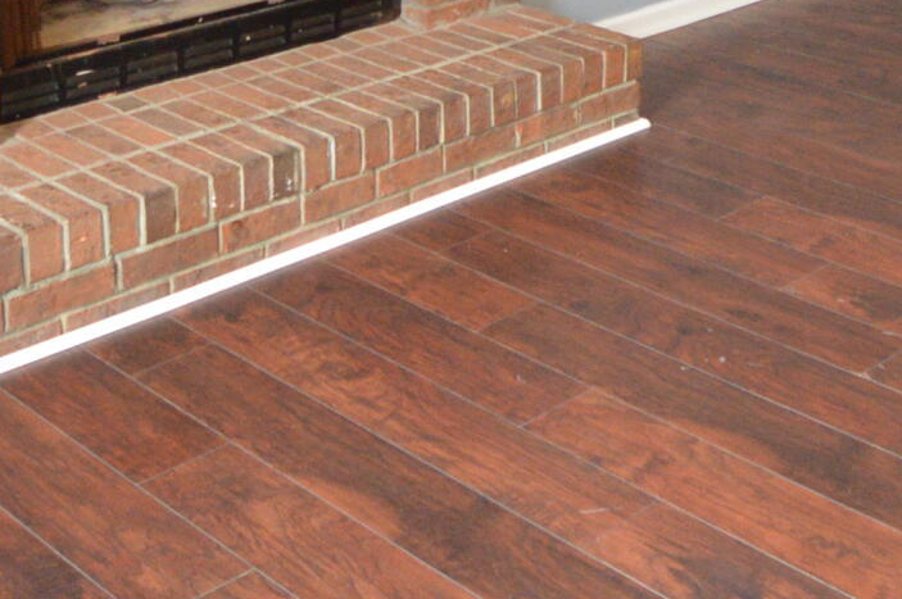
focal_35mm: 64
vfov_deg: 18.3
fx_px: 1602
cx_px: 724
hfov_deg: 30.7
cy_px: -359
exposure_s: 1/60
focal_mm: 10
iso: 1250
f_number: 3.5
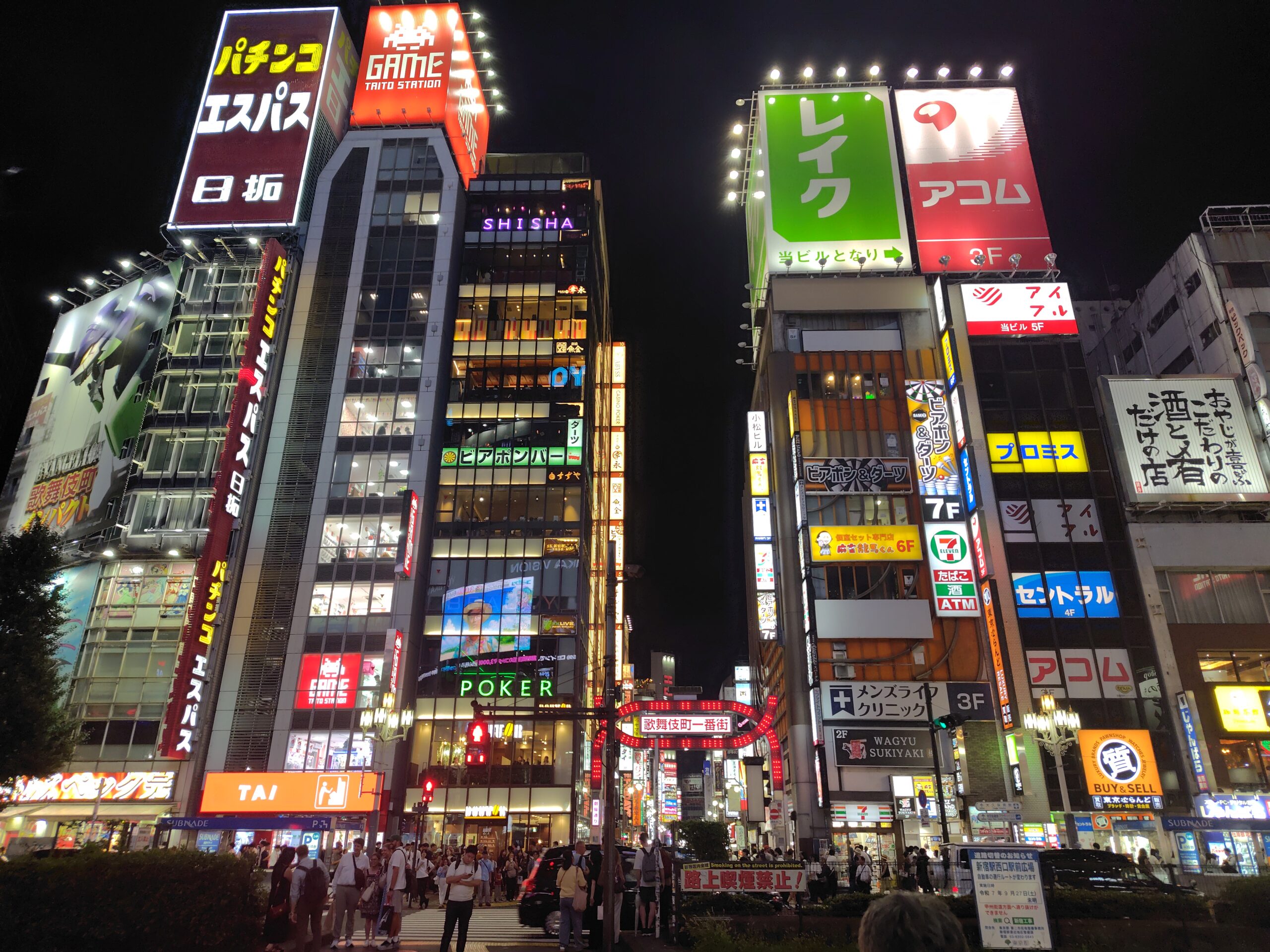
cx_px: 635
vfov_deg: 58.9
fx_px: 844
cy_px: 476
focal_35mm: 23
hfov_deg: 73.9
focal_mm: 5.6
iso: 246
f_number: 1.9
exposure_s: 1/120
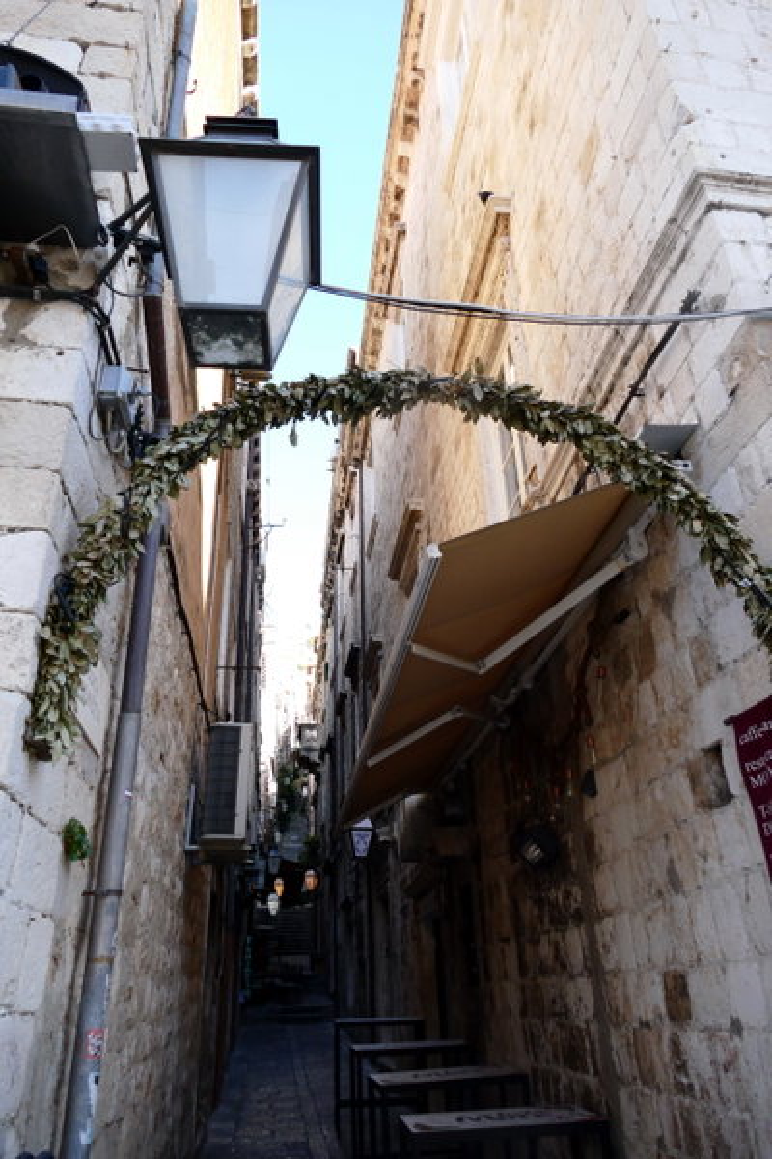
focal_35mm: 25
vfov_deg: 71.5
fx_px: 804
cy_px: 580
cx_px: 386
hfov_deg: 51.3
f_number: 2.8
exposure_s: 1/1300
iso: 800
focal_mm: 9.12
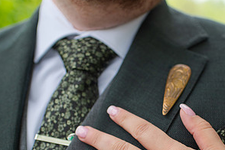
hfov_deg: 28.8
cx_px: 169
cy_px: 144
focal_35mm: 69
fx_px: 431
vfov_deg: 19.3
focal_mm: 35
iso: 140
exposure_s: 1/320
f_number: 3.2
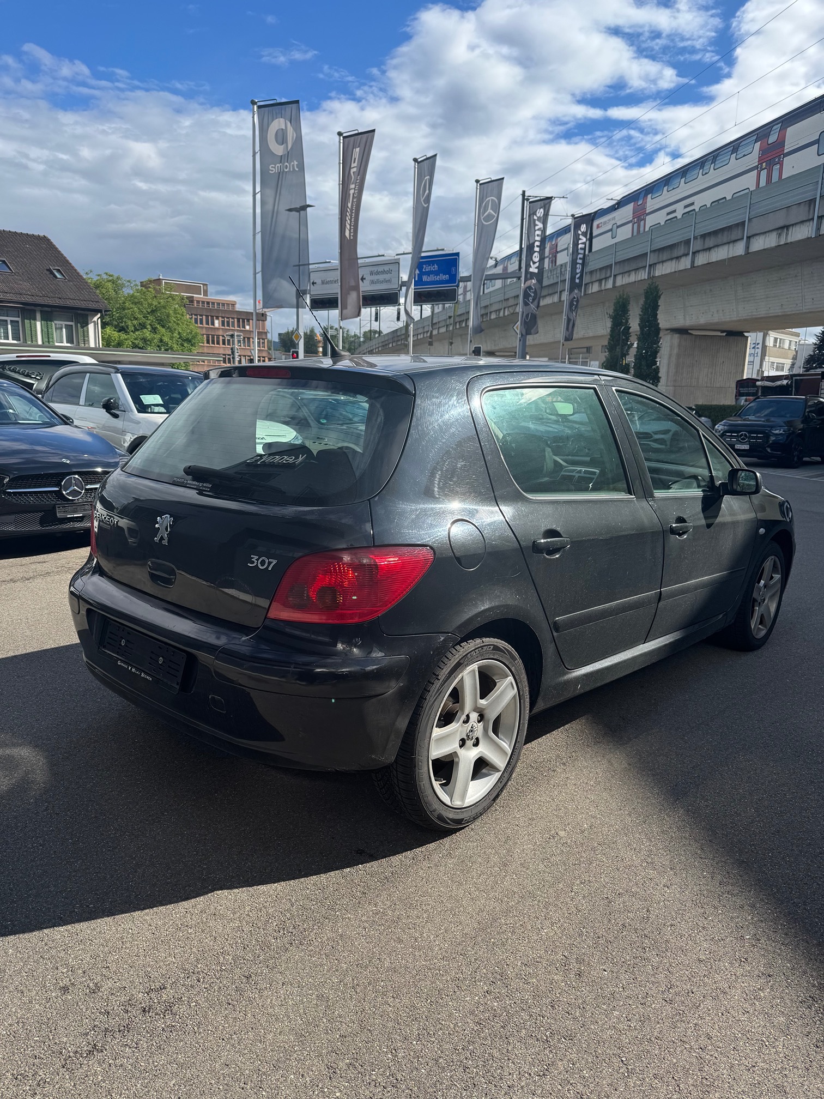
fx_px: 762
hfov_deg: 56.8
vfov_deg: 71.6
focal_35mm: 24
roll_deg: -0.2
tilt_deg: -11.0
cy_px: 550
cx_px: 412
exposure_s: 1/3597
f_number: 1.78
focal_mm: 6.76
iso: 80
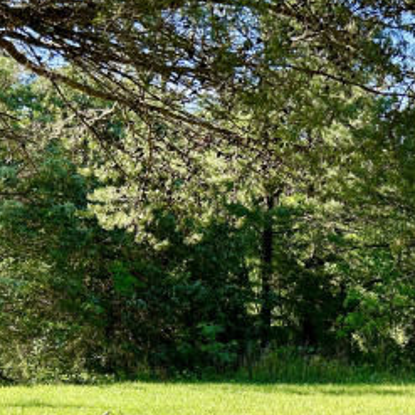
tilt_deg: -5.5
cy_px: 302
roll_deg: +0.5
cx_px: 453
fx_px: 841
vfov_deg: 27.4
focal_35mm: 62
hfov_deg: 25.7
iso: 50
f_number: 1.5
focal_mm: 5.7
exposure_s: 1/578
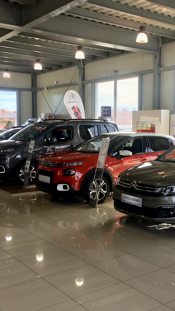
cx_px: 122
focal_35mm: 43
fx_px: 355
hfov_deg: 27.5
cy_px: 156
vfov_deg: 47.4
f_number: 2.2
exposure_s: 1/300
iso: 25
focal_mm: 4.15
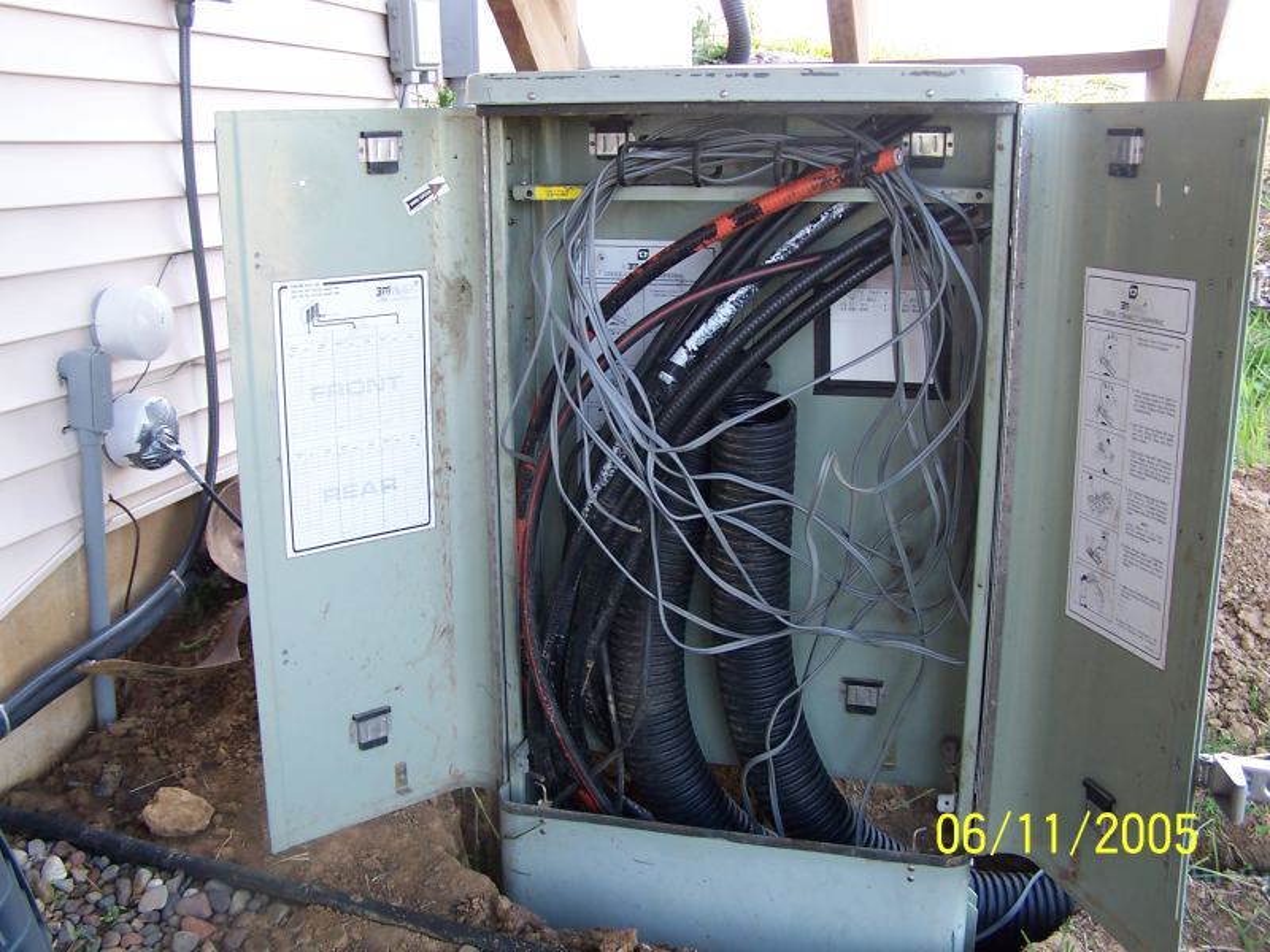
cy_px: 476
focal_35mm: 38
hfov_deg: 49.0
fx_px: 1394
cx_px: 635
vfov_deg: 37.7
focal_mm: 6.3
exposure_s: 1/45
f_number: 2.8
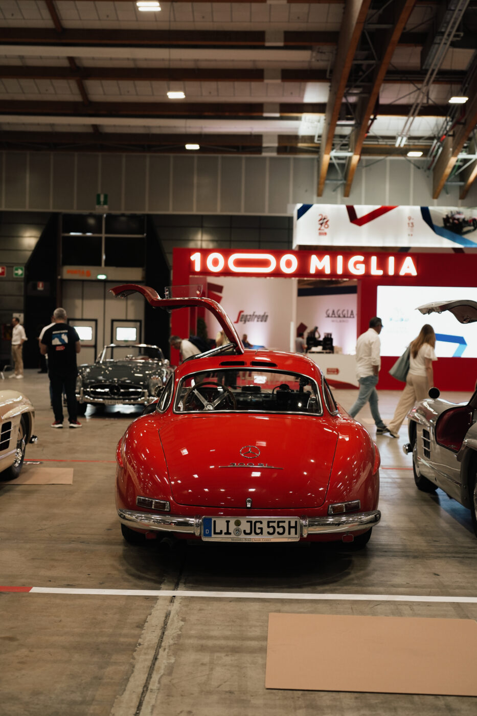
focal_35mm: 45
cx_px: 238
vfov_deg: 43.6
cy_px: 358
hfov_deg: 29.9
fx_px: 895
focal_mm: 45
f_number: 2.8
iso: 640
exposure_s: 1/100
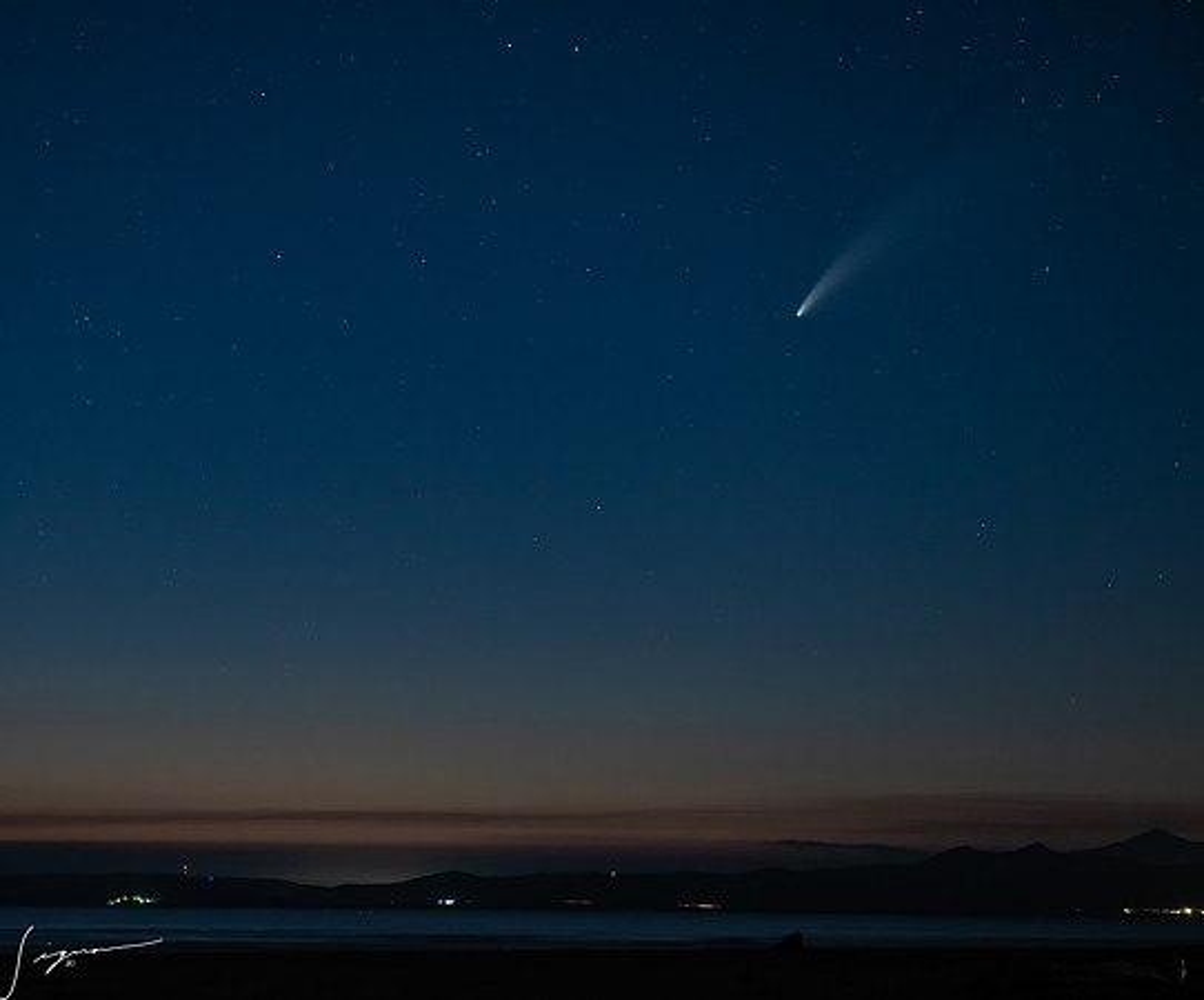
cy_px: 540
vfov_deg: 16.8
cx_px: 394
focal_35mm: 93
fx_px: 3375
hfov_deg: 20.2
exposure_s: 8
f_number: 4
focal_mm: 70
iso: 800
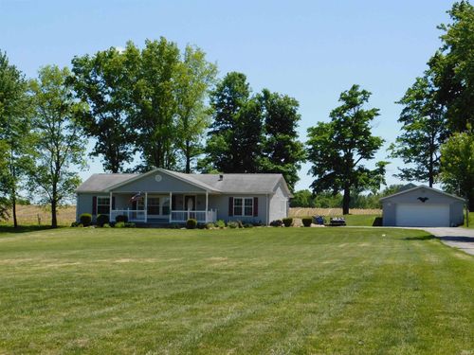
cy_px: 178
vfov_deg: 18.4
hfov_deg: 24.4
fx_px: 1095
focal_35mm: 80
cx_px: 237
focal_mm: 14.2
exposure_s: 1/800
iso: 125
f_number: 4.4
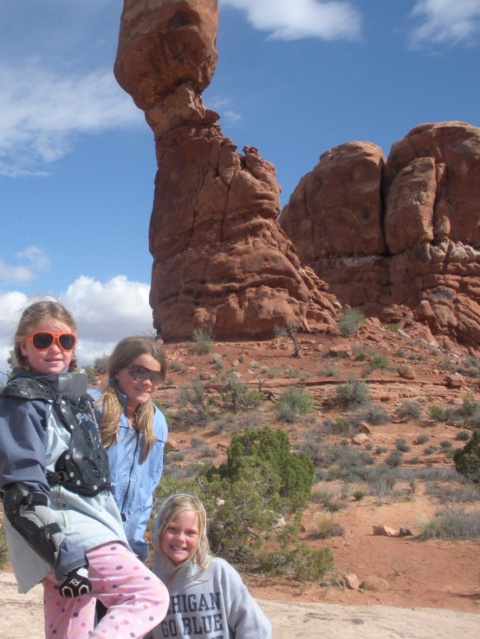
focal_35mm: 52
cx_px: 139
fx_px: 961
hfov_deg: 27.8
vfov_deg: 36.8
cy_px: 355
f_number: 3.5
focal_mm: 6.3
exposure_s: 1/805
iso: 64
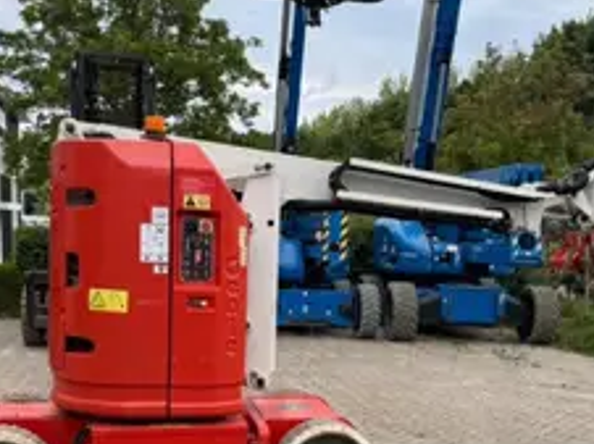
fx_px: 874
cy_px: 336
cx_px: 352
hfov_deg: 37.4
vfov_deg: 28.1
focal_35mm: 51
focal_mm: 6.76
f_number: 1.78
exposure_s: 1/849
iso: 80
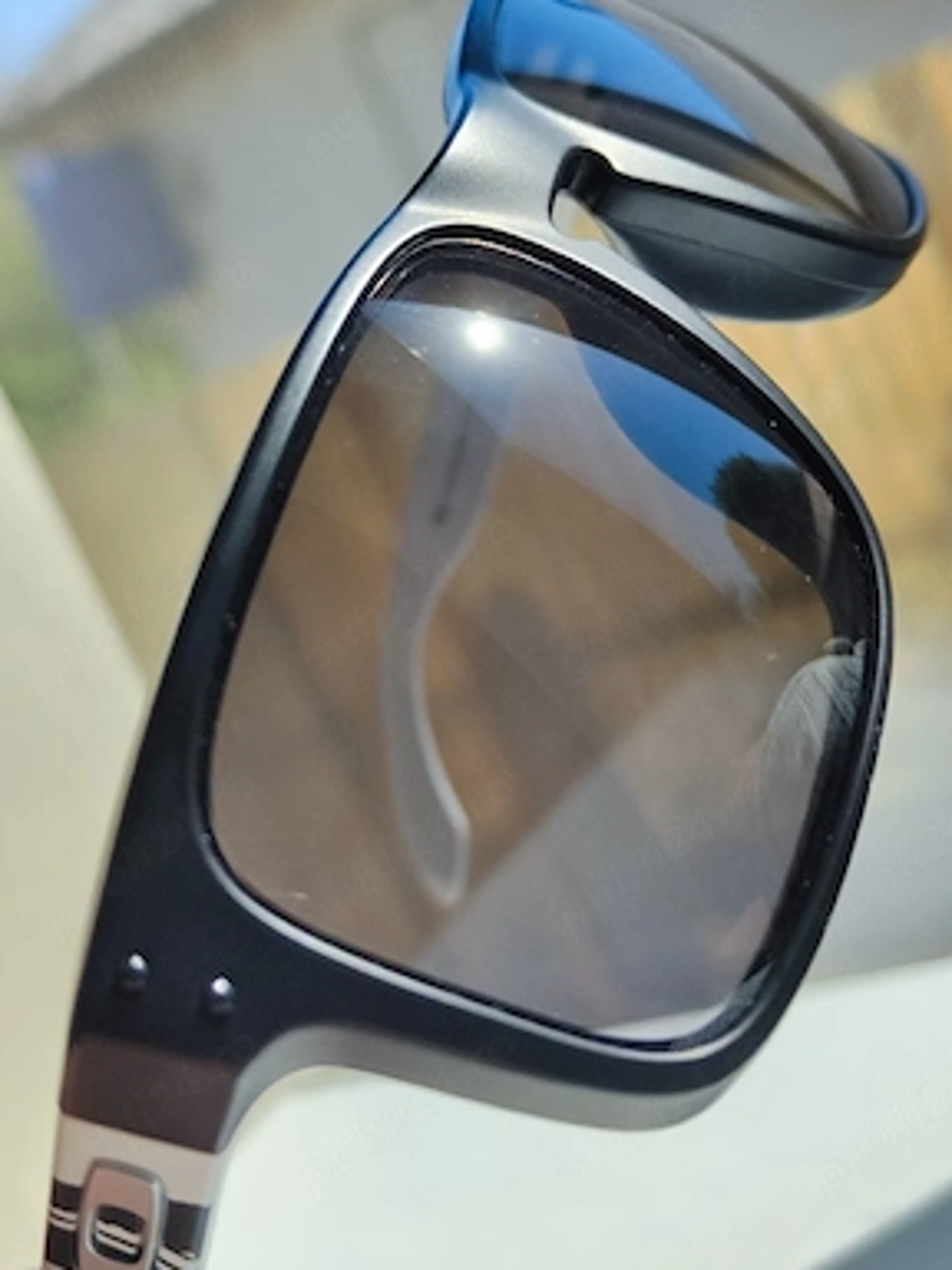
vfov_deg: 38.9
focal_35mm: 49
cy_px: 635
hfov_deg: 29.7
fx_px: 1797
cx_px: 473
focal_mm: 5.59
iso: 50
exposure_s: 1/2000
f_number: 1.88
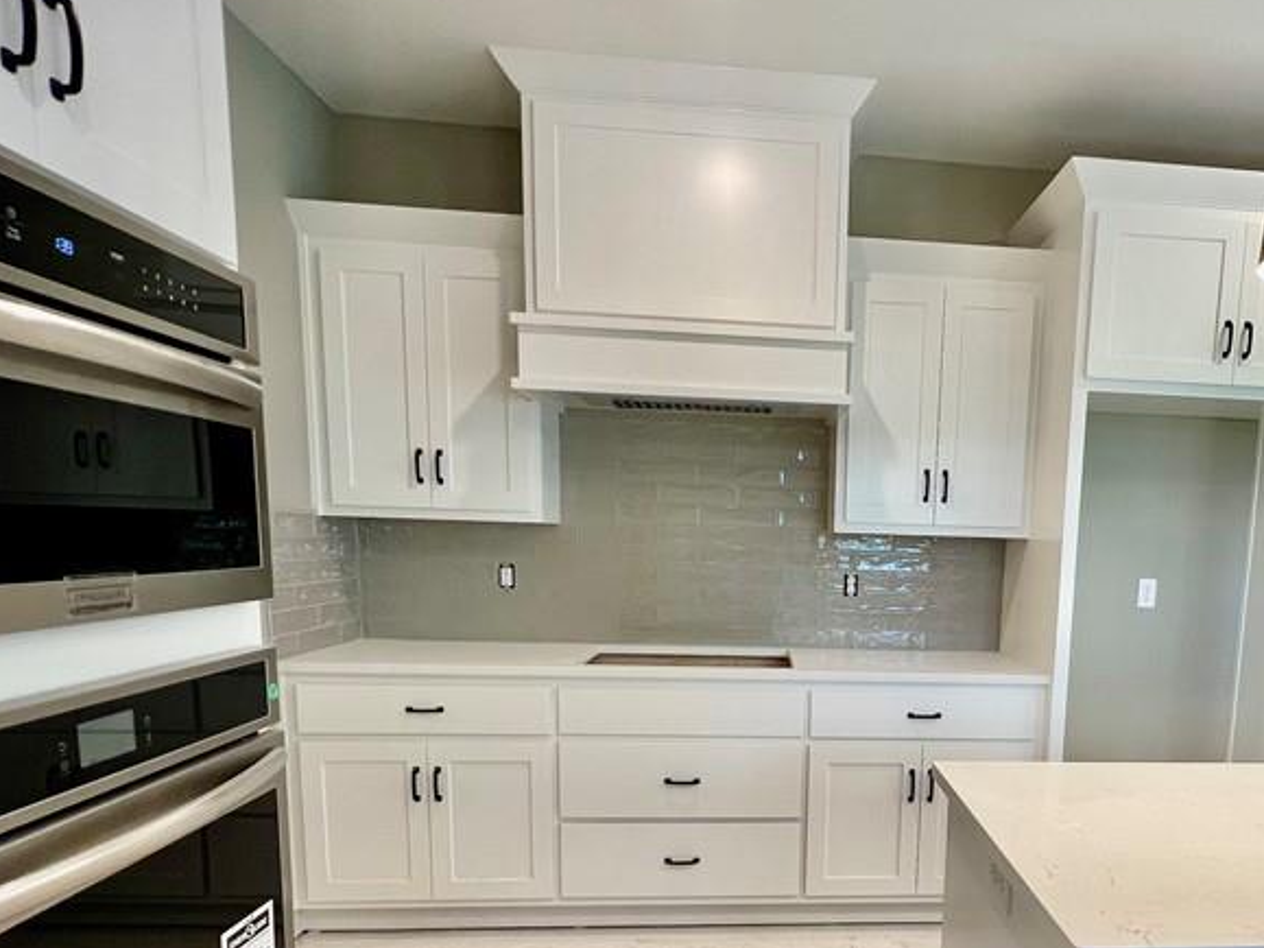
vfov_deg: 57.0
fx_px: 840
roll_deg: -2.1
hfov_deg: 71.6
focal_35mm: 23
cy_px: 666
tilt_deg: -9.3
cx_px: 849
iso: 100
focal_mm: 1.57
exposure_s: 1/120
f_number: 1.8
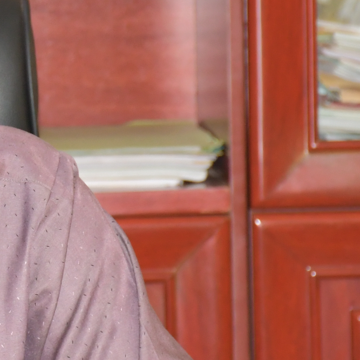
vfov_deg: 3.4
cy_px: 156
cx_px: -161
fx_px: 6118
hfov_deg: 3.4
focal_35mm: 520
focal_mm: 90
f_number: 5.3
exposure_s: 1/60
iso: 1000
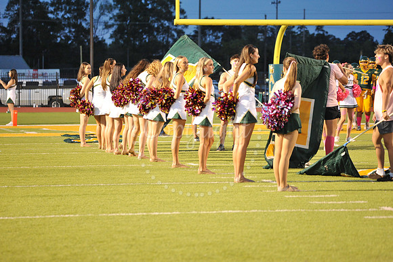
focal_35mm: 150
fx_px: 1637
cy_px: 131
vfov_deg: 9.1
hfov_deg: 13.7
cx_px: 196
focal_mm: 150
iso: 4000
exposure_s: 1/125
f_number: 5
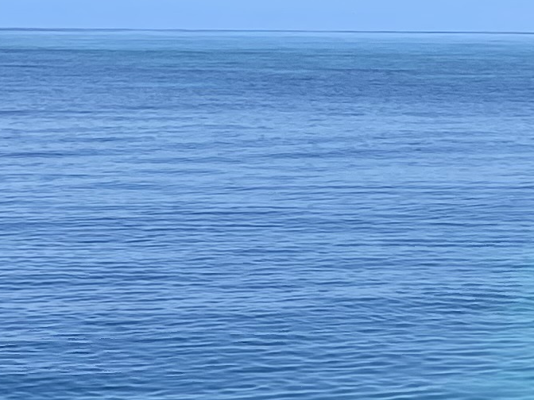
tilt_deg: -19.6
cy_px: 897
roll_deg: +0.0
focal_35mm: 150
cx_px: 319
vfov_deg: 9.1
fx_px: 2314
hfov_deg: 13.2
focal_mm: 5.1
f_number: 1.6
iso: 32
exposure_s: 1/2597
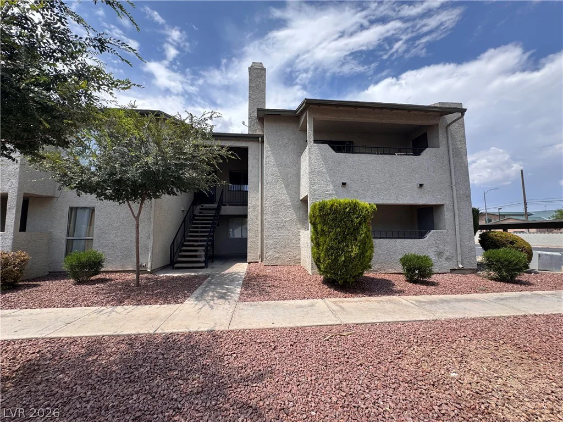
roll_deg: +0.0
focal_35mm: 14
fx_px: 228
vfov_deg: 85.7
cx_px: 282
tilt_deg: +5.2
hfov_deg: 102.1
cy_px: 211
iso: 50
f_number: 2.2
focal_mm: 2.22
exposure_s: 1/741
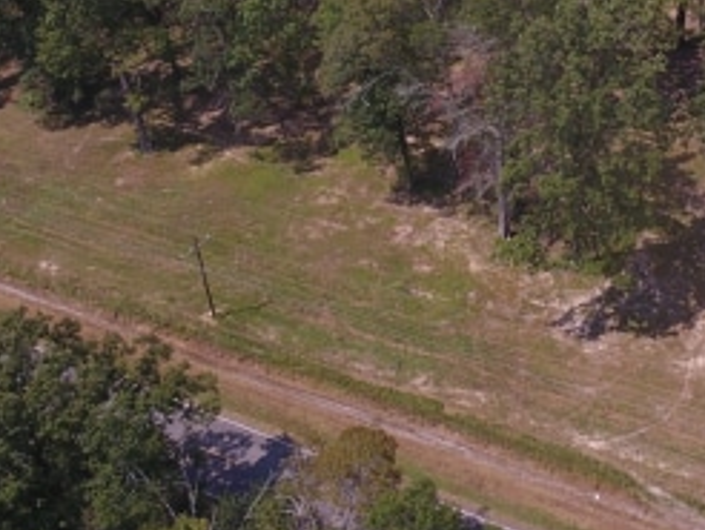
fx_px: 1060
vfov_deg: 27.5
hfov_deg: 36.6
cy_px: 106
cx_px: 441
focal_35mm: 52
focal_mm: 3.61
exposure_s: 1/816
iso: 100
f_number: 2.8
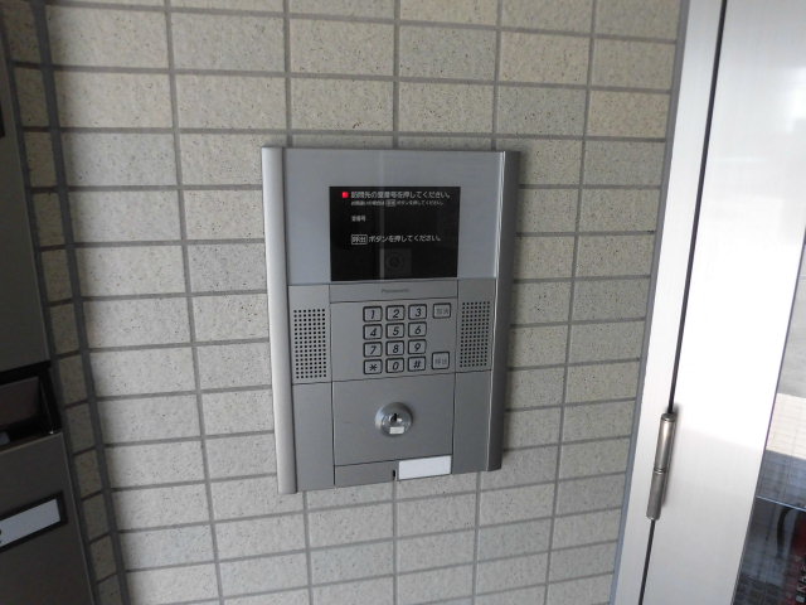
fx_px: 559
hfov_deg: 71.6
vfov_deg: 56.8
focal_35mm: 24
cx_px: 403
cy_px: 302
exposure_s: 1/80
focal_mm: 4.3
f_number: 3.1
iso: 160
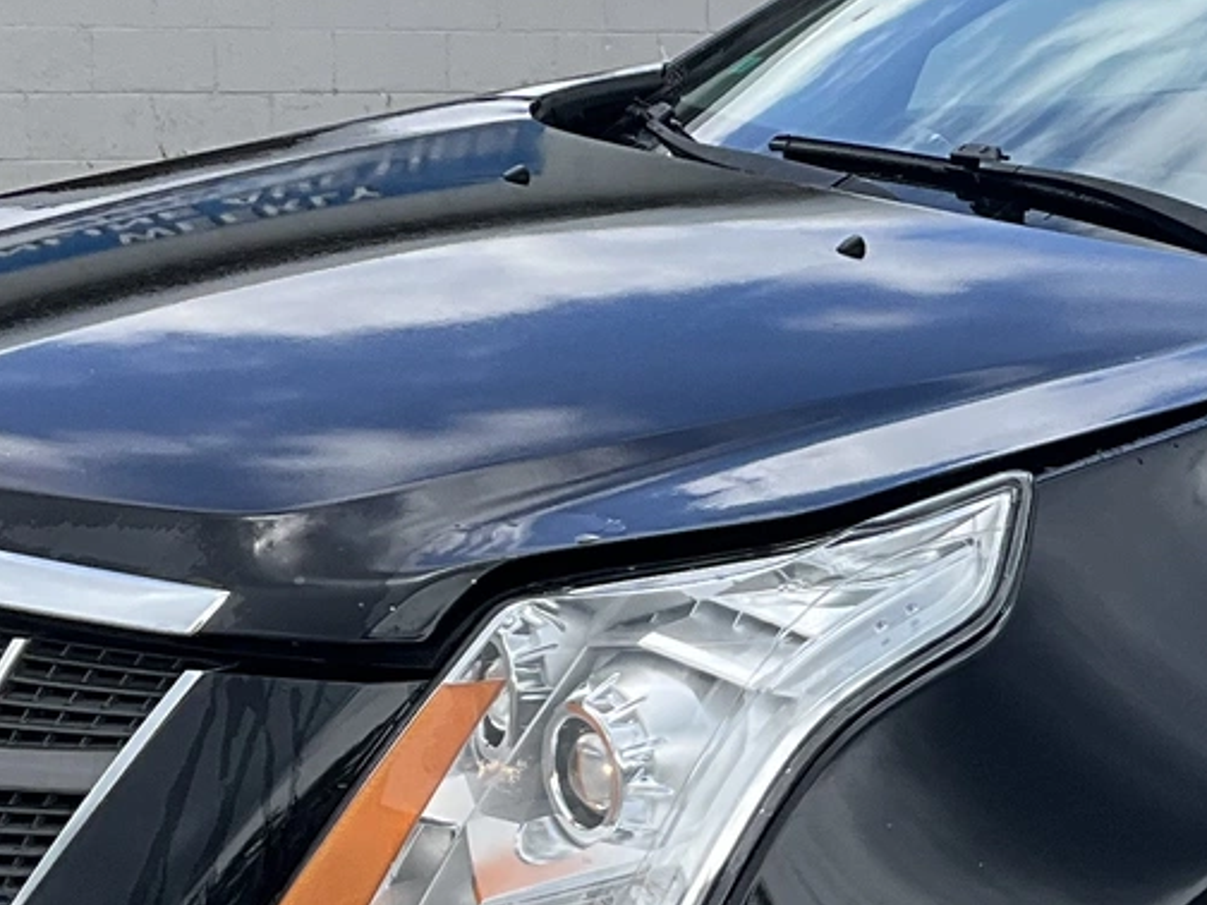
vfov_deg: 12.9
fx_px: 4010
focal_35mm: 115
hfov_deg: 16.6
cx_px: 1353
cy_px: 577
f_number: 1.8
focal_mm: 3
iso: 25
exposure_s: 1/759
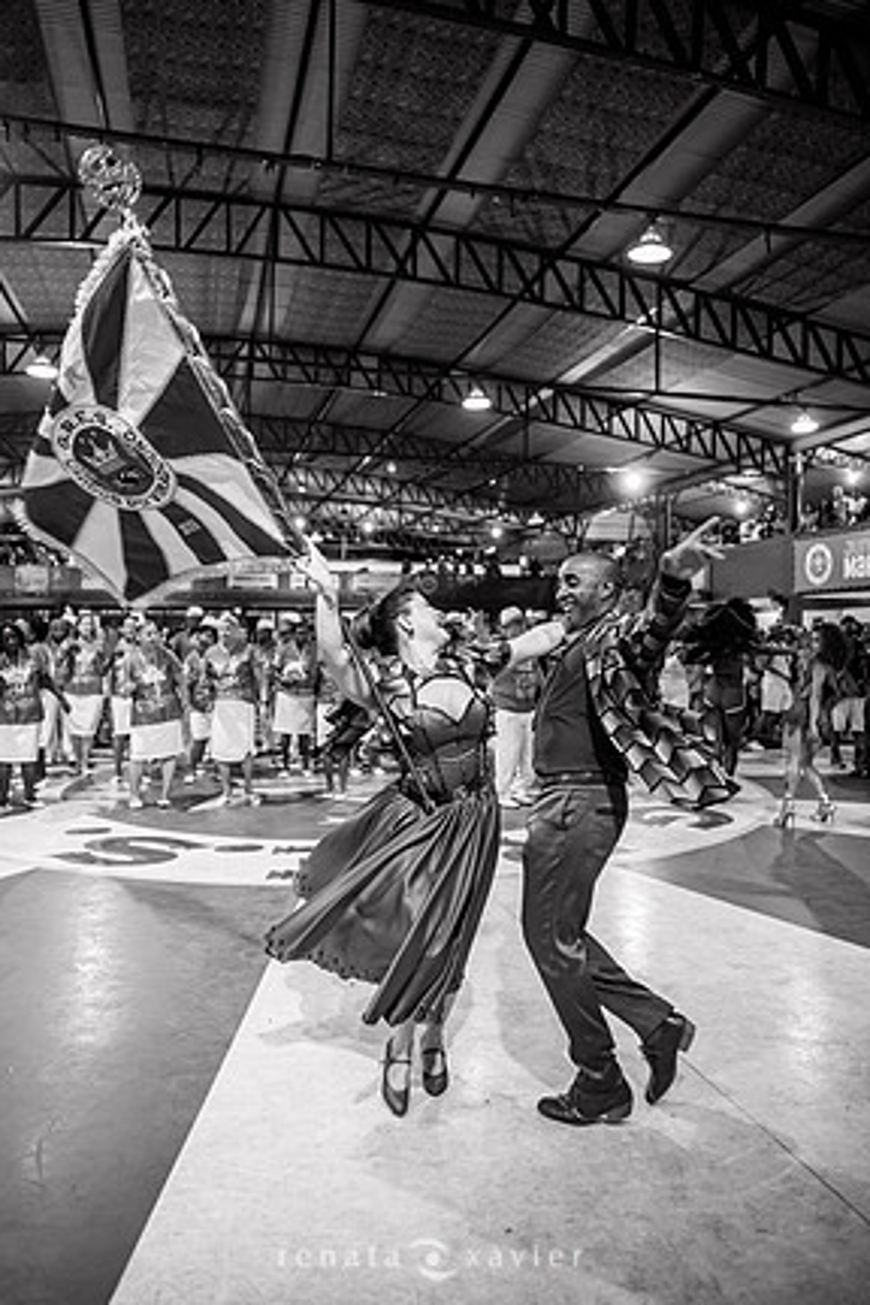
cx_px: 426
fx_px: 906
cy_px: 631
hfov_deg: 51.3
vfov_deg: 71.5
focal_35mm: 25
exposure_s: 1/250
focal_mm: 24
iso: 1600
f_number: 1.8
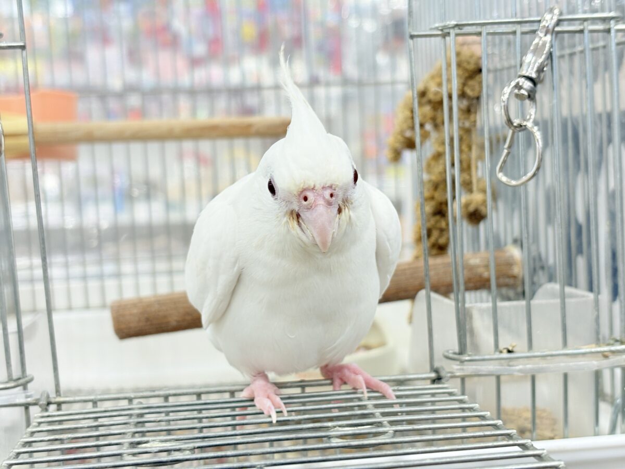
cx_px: 312
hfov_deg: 36.8
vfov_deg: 28.0
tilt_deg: -4.2
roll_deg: +3.2
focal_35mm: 52
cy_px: 234
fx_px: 939
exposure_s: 1/50
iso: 50
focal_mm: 5.96
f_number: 1.6
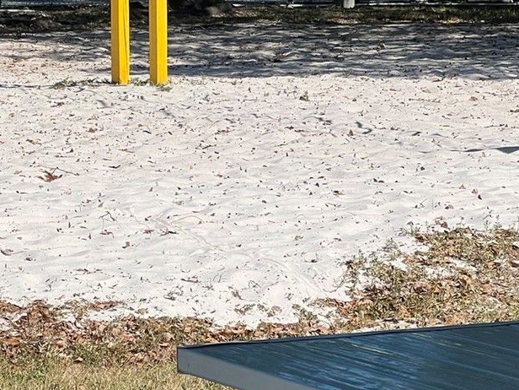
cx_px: 99
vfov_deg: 7.4
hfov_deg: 9.9
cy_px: 61
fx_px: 2999
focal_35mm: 200
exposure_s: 1/853
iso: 32
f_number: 2.8
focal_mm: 9
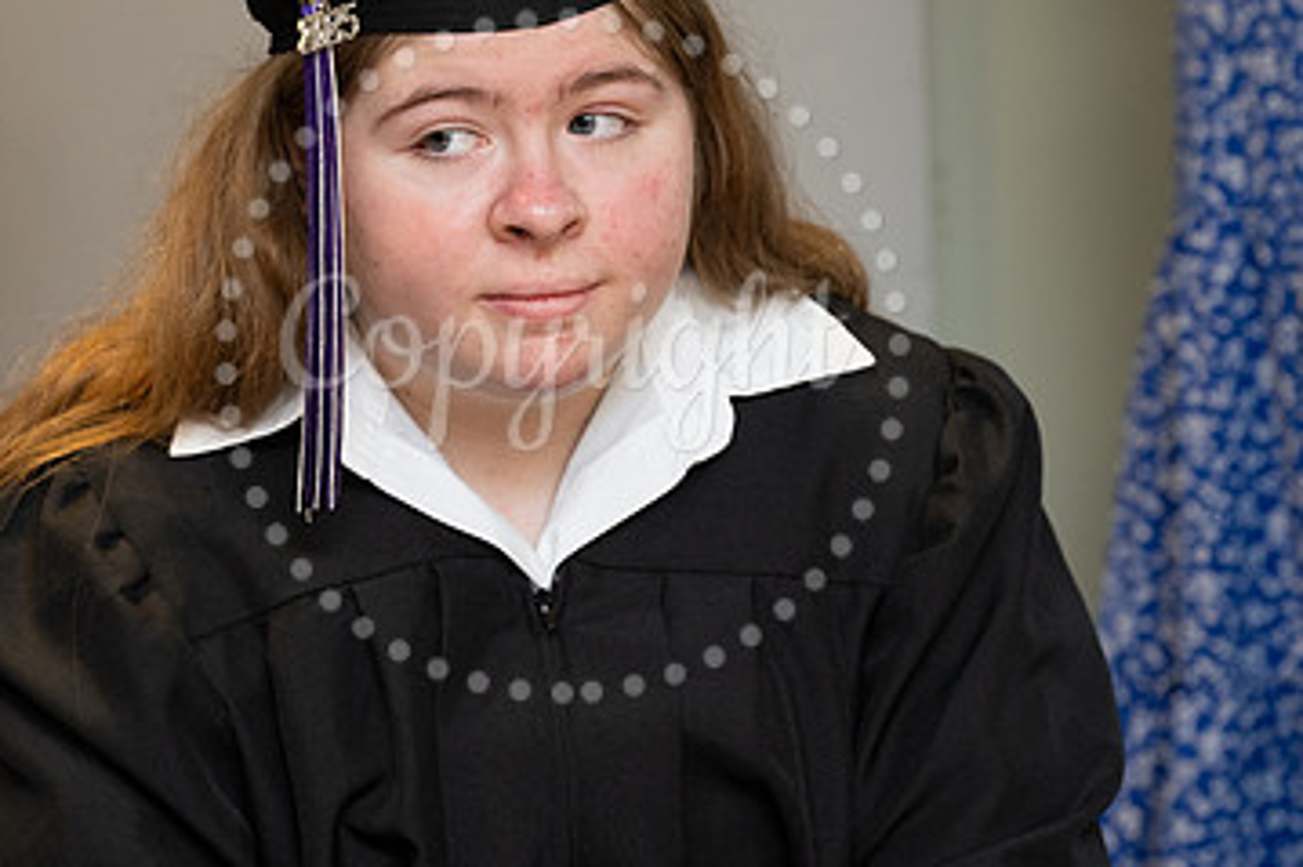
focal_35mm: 139
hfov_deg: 14.8
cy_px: 350
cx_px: 563
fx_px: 5028
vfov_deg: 9.9
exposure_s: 1/125
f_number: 5
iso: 1000
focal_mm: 86
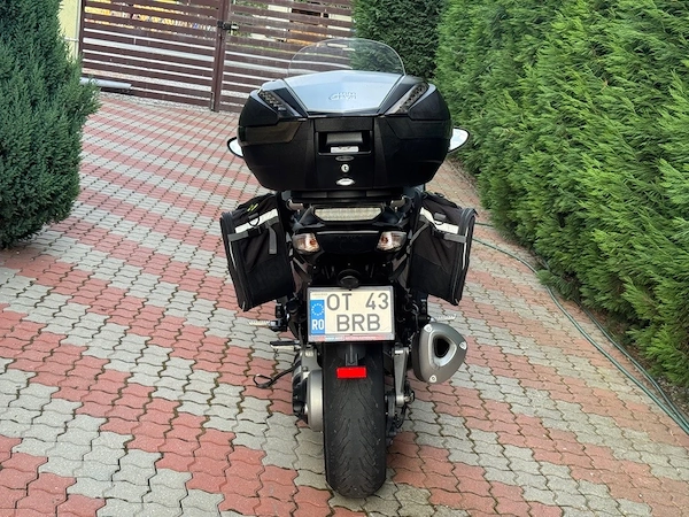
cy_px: 258
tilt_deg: -13.2
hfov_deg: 39.7
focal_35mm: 48
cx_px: 344
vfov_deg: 30.3
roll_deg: -8.2
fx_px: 955
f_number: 1.78
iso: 80
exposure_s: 1/121
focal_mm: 6.76
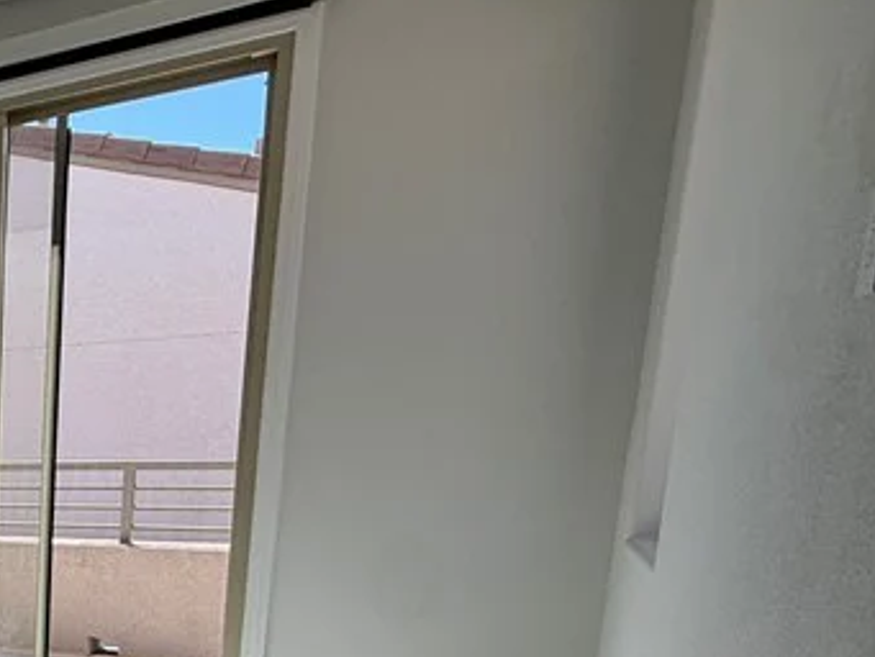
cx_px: -418
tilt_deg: -12.0
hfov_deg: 29.1
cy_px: 624
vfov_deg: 32.2
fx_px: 1062
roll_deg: +2.2
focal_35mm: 42
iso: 50
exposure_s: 1/268
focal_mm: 2.22
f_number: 2.2
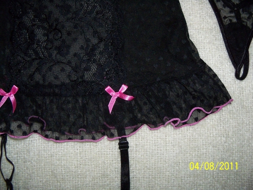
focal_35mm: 35
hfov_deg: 52.6
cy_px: 95
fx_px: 256
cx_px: 126
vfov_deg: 40.7
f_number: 3.5
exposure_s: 1/500
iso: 400
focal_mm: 6.2
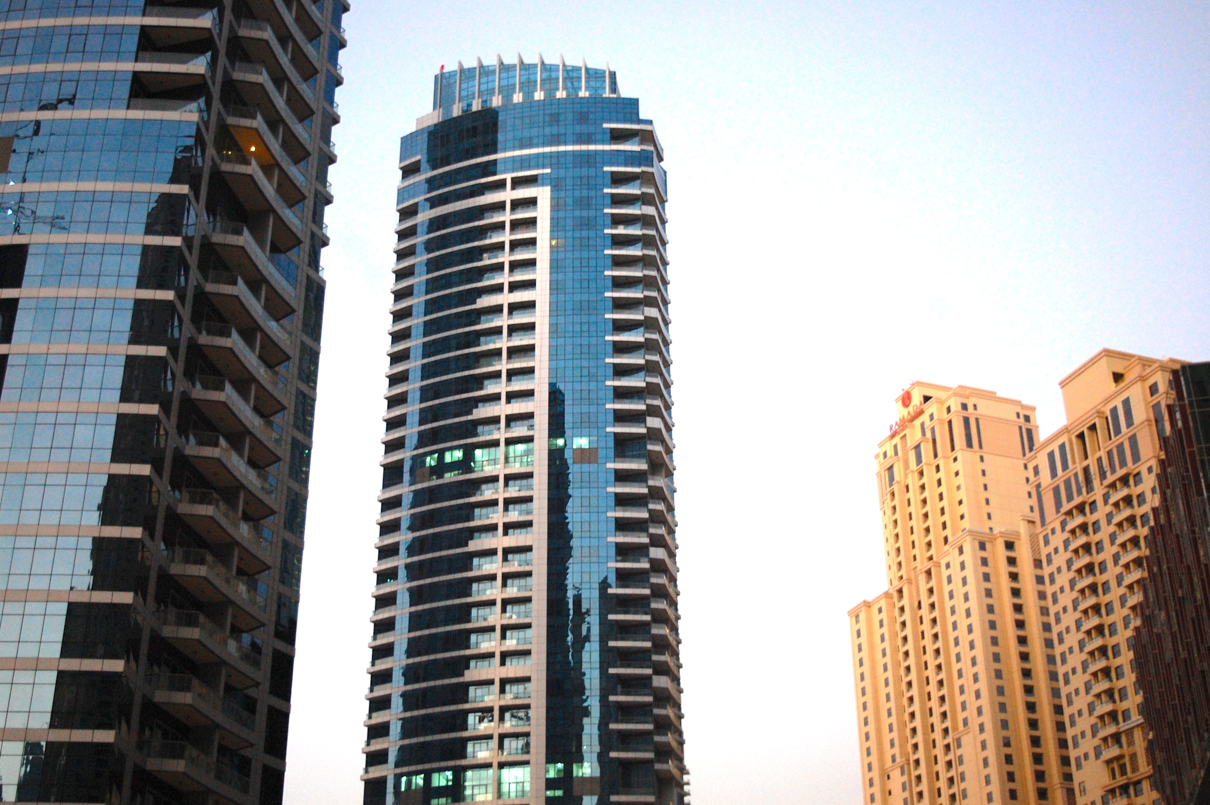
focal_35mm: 48
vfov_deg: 28.0
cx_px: 605
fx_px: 1612
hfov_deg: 41.1
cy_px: 402
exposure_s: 1/25
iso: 800
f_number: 4.5
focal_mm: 32
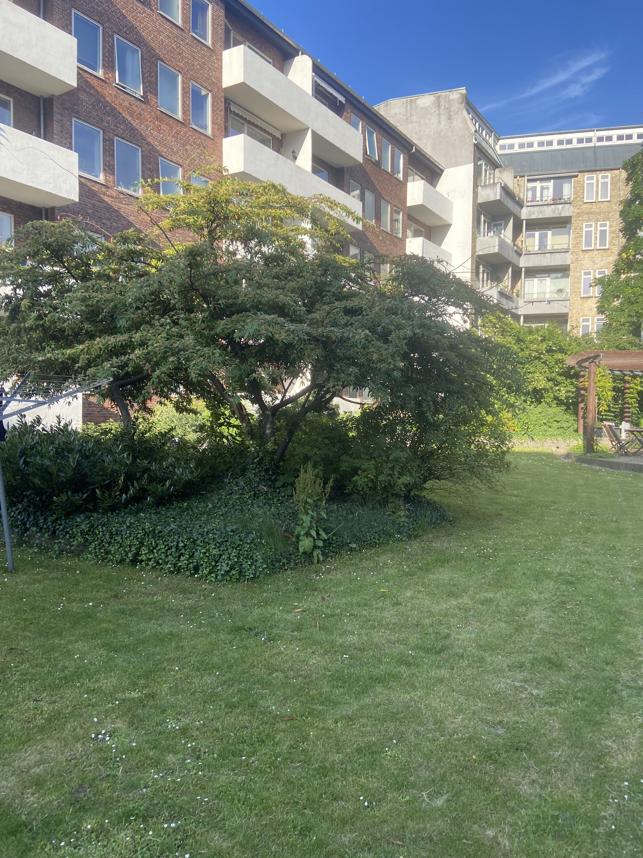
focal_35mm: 26
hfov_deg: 53.1
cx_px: 322
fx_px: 644
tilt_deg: -3.0
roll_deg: -0.7
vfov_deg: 67.3
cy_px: 429
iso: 32
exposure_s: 1/654
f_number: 1.8
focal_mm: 4.25
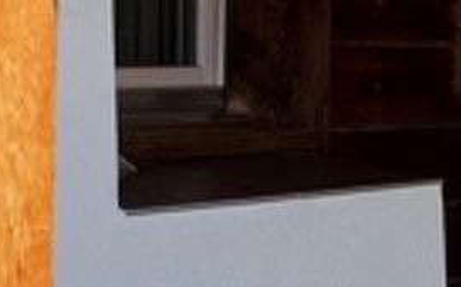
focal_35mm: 207
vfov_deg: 6.3
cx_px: 1219
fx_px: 2598
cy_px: 135
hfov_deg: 8.9
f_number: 1.8
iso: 25
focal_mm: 4.25
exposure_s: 1/981
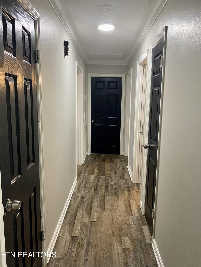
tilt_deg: -7.7
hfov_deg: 53.1
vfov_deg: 67.3
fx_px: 201
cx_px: 100
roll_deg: -0.6
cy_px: 134
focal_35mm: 26
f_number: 1.8
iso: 200
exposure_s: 1/60
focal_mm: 4.25
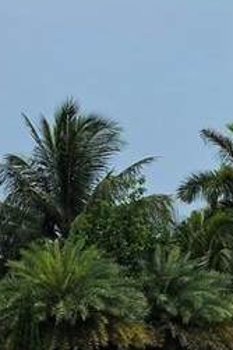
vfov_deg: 16.8
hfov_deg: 10.9
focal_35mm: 122
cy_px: 162
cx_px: 321
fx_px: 1186
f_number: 1.4
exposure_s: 1/3707
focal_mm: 6.5
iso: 64
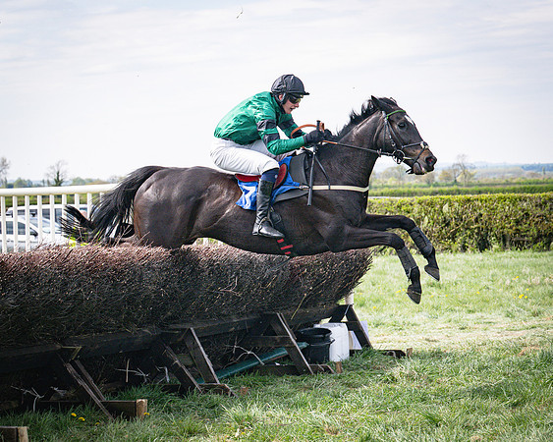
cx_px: 317
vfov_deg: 12.8
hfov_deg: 16.0
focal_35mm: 121
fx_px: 1972
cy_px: 192
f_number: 5
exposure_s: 1/2500
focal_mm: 70
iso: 400
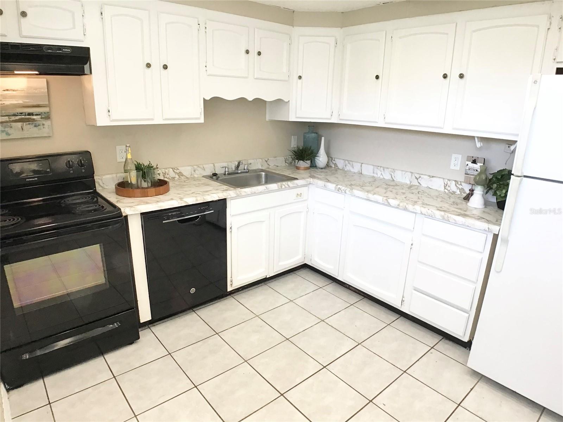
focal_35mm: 31
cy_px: 211
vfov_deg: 45.4
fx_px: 504
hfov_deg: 58.4
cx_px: 282
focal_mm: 3.3
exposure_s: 1/30
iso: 32
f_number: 2.4
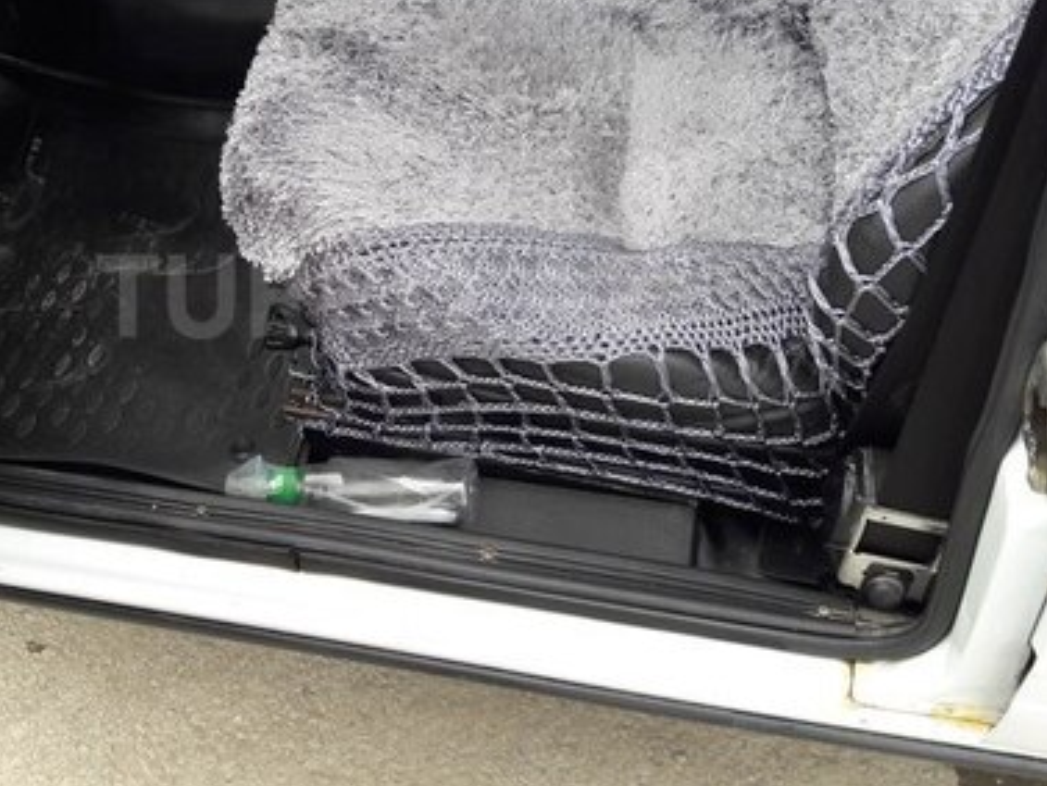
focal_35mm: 49
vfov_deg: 29.6
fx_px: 1483
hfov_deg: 38.6
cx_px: 380
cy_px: 296
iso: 40
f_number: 1.9
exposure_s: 1/230
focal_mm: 3.7
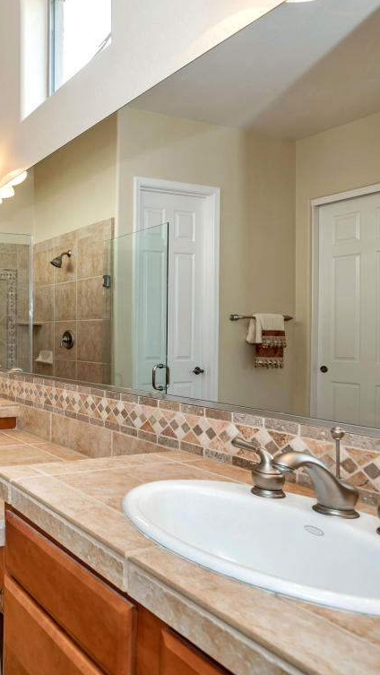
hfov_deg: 37.5
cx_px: -64
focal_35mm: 24
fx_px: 430
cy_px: 339
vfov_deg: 76.3
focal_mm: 15
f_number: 5.6
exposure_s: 1/60
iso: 320
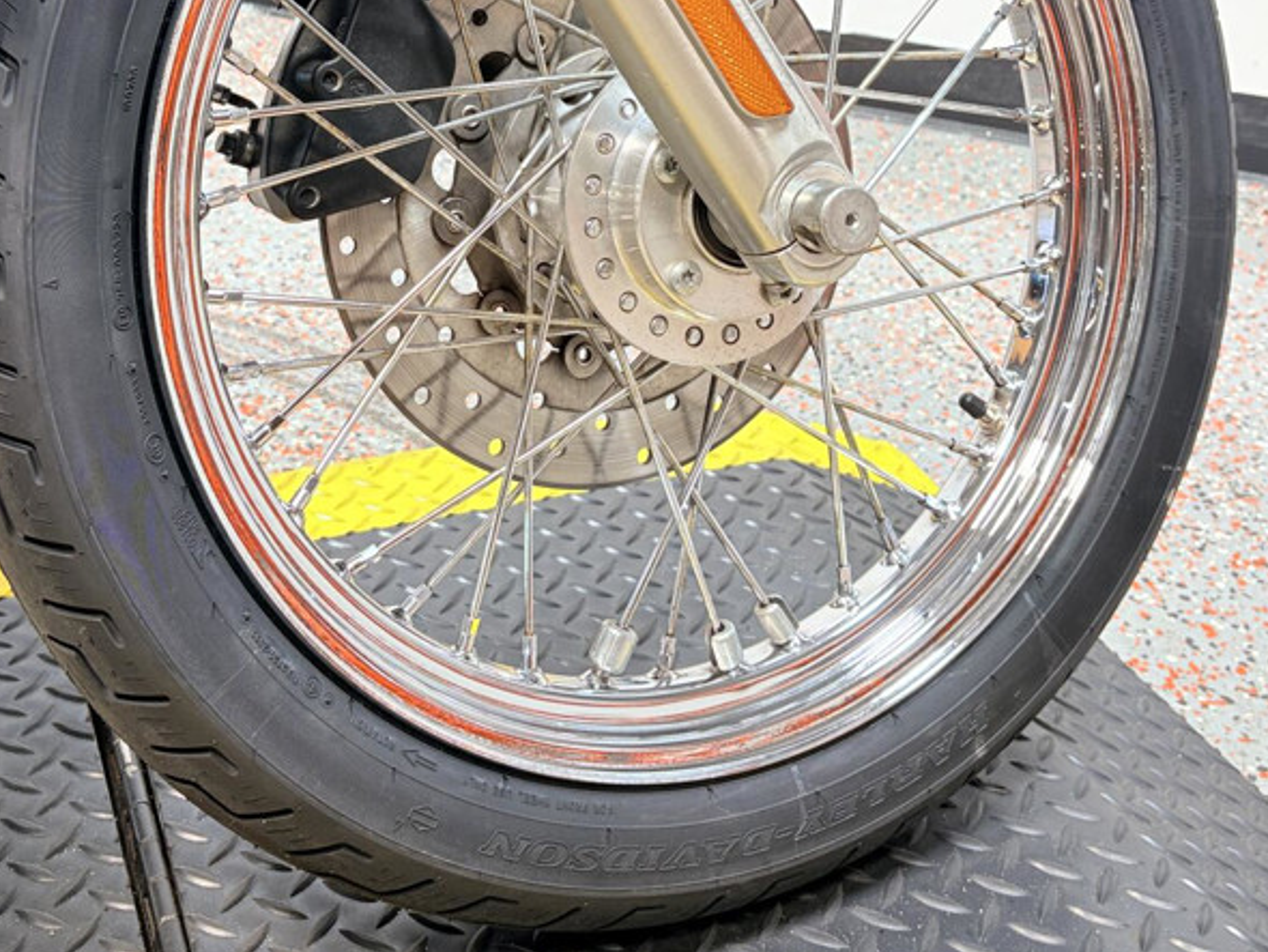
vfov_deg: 29.7
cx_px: 510
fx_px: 1722
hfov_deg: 40.3
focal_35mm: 47
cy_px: 103
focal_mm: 5.96
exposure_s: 1/120
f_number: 1.6
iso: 64
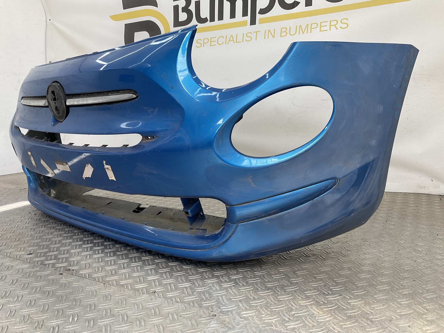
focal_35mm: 29
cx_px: 222
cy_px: 166
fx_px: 372
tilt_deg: -10.2
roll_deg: +0.3
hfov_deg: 61.7
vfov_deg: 48.2
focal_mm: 3
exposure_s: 1/123
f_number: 1.8
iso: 16
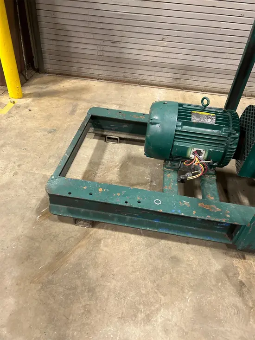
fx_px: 255
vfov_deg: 67.3
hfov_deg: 53.1
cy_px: 170
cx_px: 128
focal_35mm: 26
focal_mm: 5.7
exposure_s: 1/60
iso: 250
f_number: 1.5
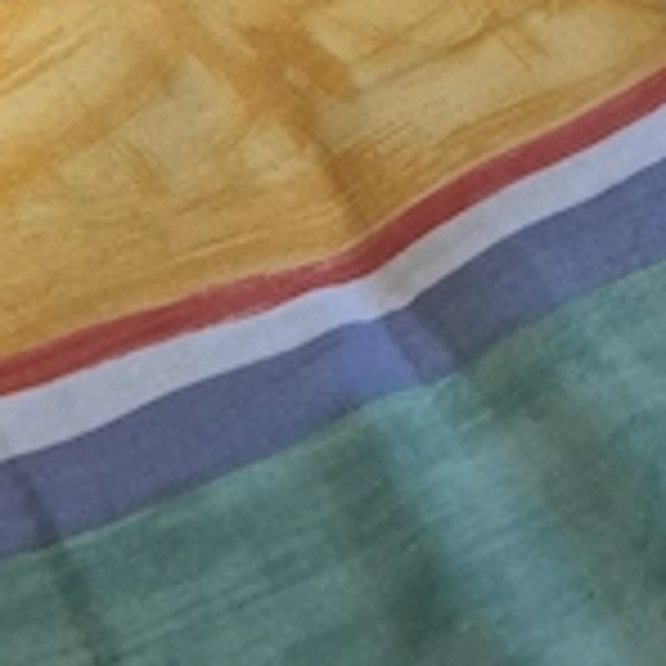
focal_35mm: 55
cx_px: 9
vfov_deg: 29.0
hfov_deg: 29.2
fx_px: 1197
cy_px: -9
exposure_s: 1/100
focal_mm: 5.4
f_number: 1.8
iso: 2000
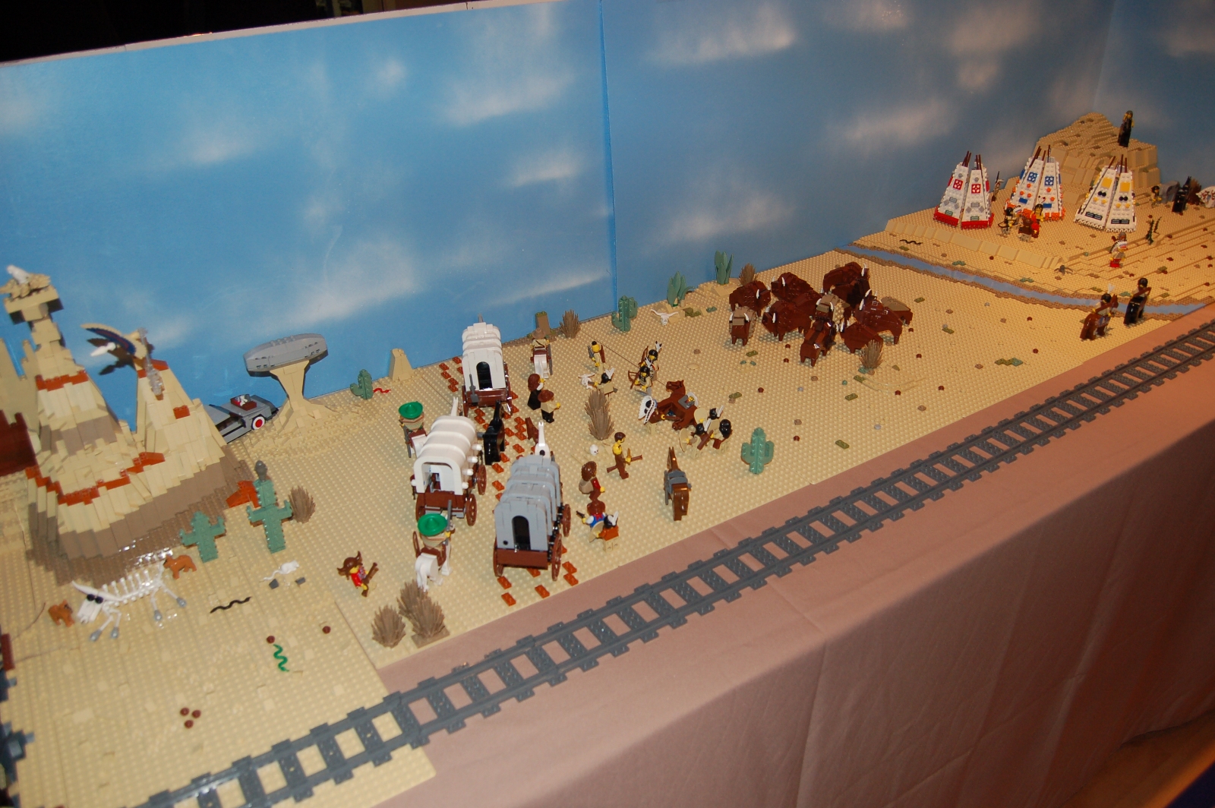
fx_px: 910
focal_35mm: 27
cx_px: 608
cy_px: 404
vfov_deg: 47.9
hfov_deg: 67.4
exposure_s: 1/60
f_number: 3.5
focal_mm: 18
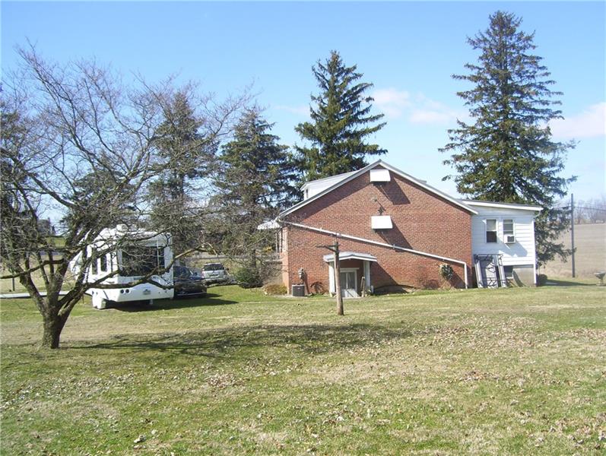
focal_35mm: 36
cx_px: 303
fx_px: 631
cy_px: 228
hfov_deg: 51.3
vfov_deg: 39.7
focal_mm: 6
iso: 80
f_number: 4.8
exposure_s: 1/400
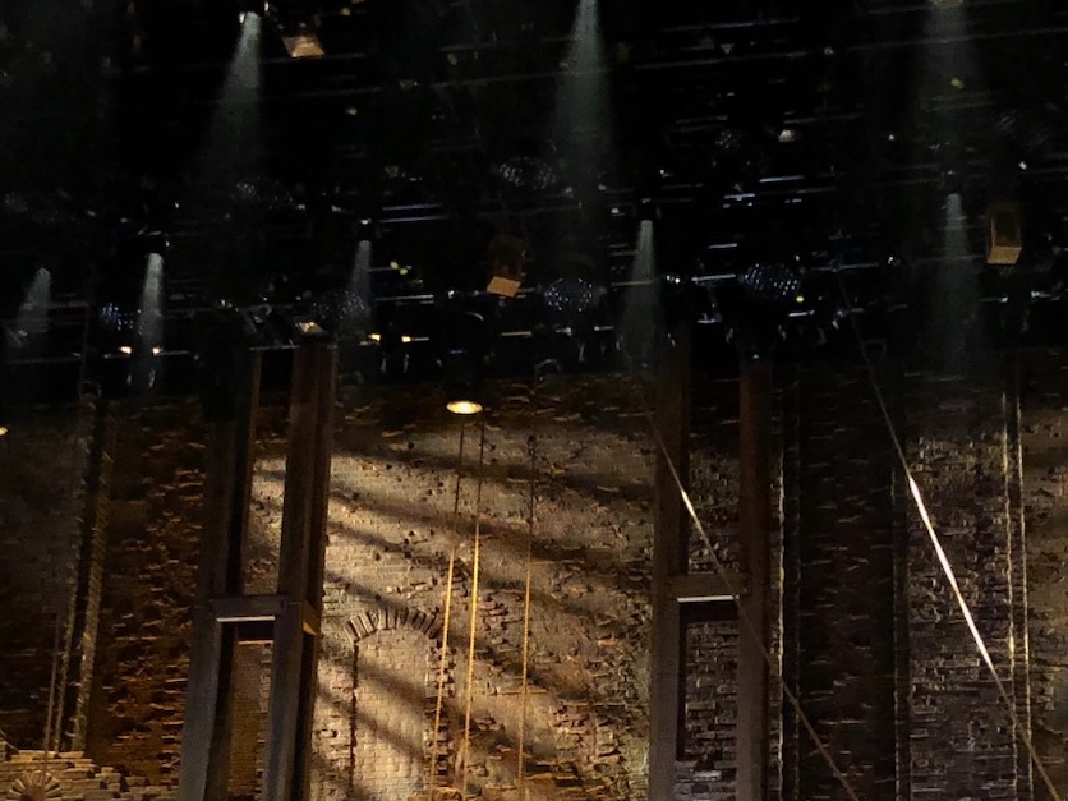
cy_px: 820
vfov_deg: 21.1
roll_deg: +0.2
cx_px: 690
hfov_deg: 28.8
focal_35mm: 67
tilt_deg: +15.4
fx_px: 2067
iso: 160
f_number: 1.8
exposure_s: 1/4
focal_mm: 3.99
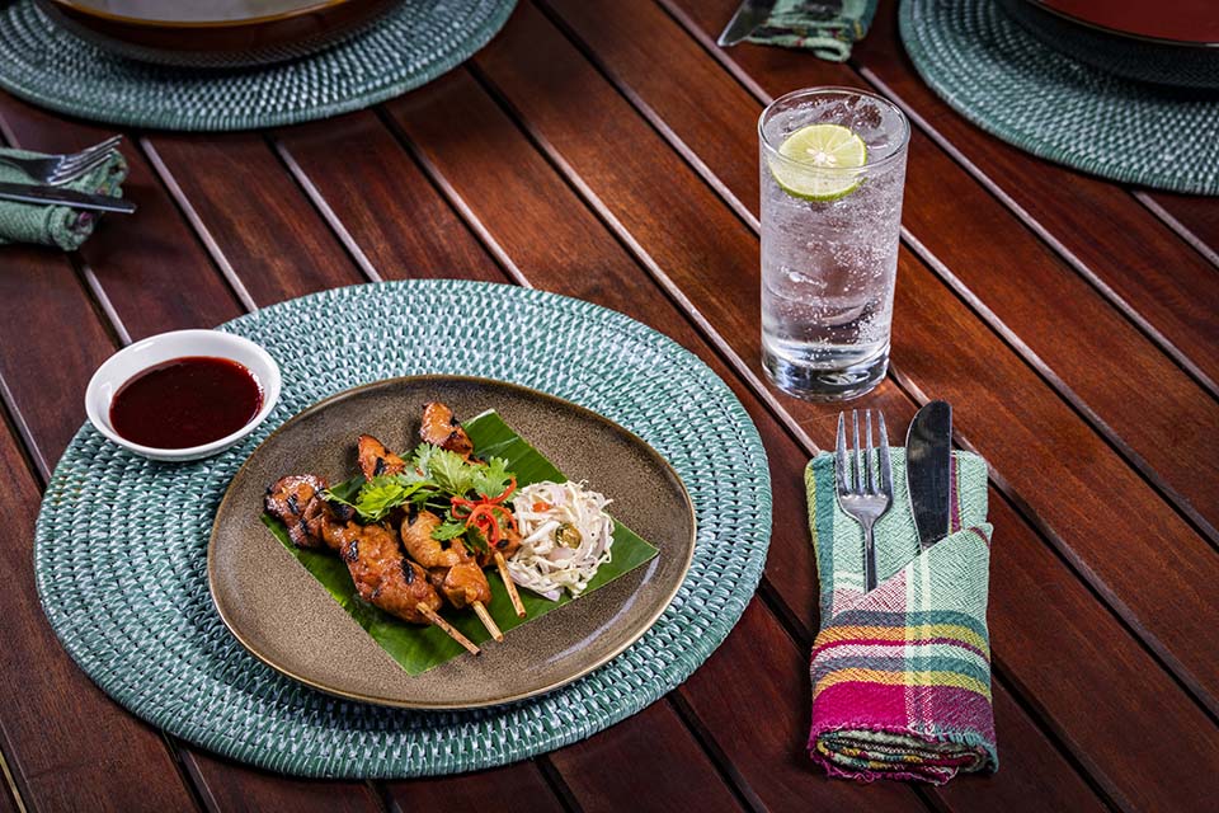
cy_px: 406
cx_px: 610
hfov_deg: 28.1
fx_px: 2438
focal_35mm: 72
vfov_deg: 18.9
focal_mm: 72
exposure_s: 1/250
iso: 400
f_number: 10
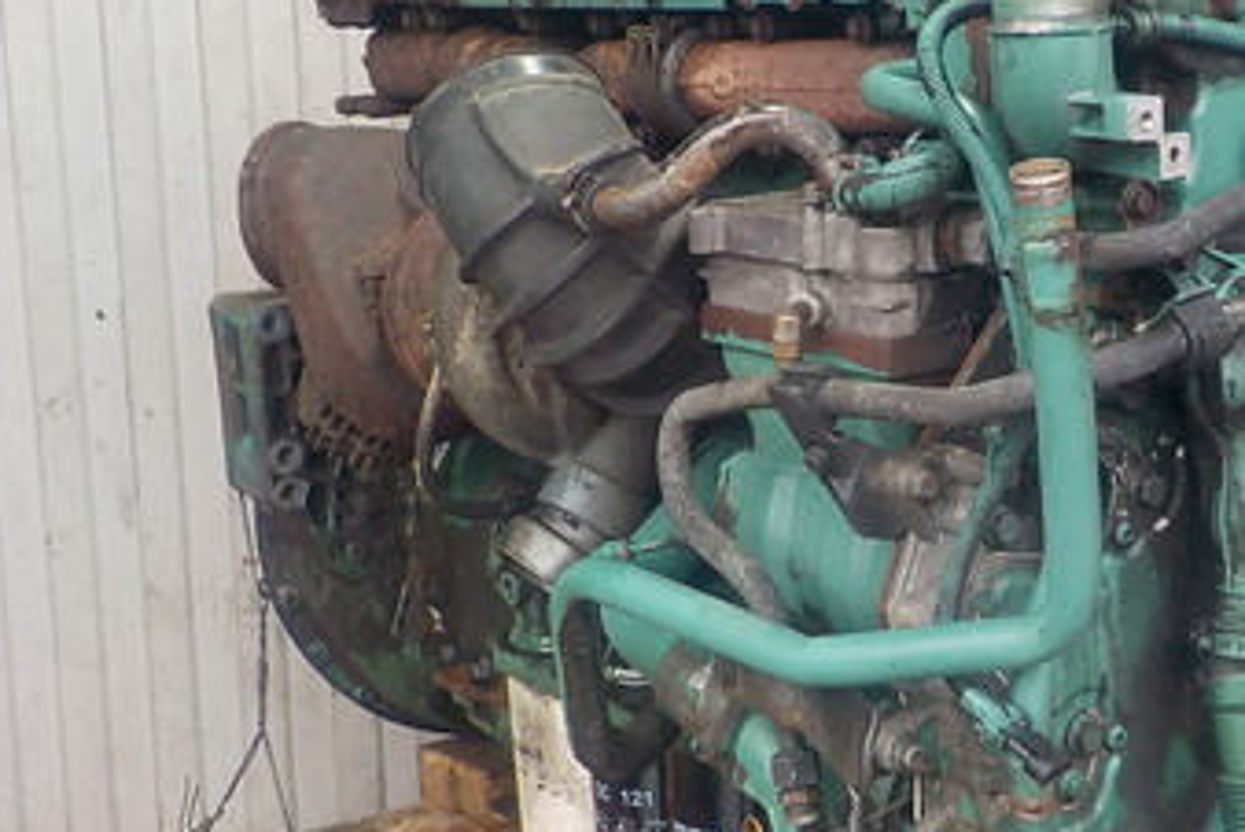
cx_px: 950
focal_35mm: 59
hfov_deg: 33.2
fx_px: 2042
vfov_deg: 23.0
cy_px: 456
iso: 220
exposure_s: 1/30
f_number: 3.3
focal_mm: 4.1
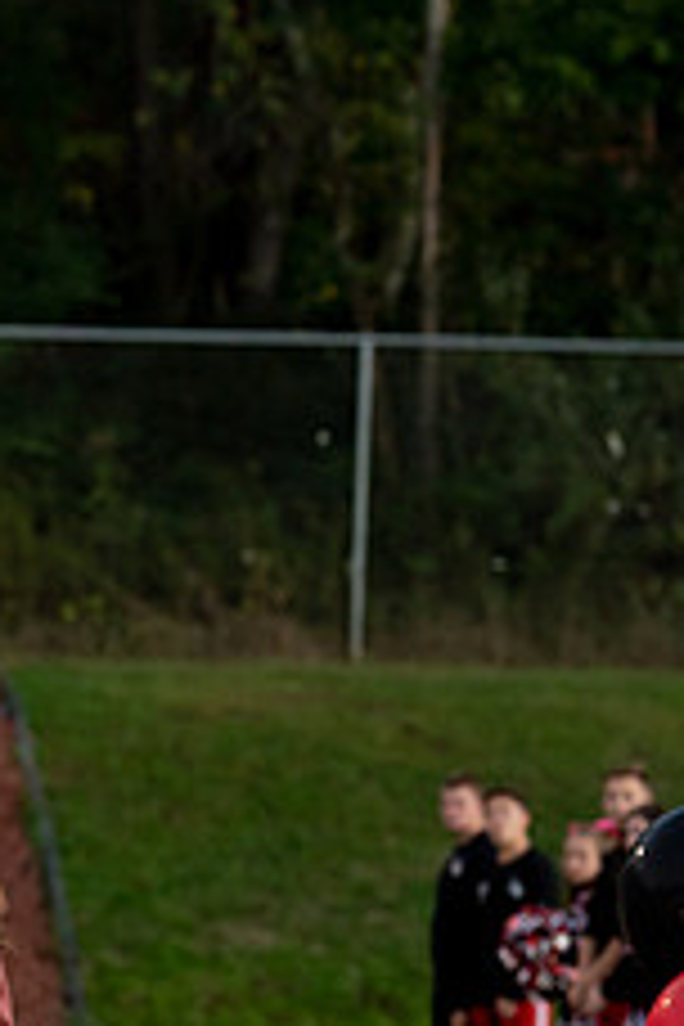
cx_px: -554
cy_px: 808
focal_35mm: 295
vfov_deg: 7.0
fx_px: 8407
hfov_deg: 4.6
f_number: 5.6
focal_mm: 116
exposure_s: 1/250
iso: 1000
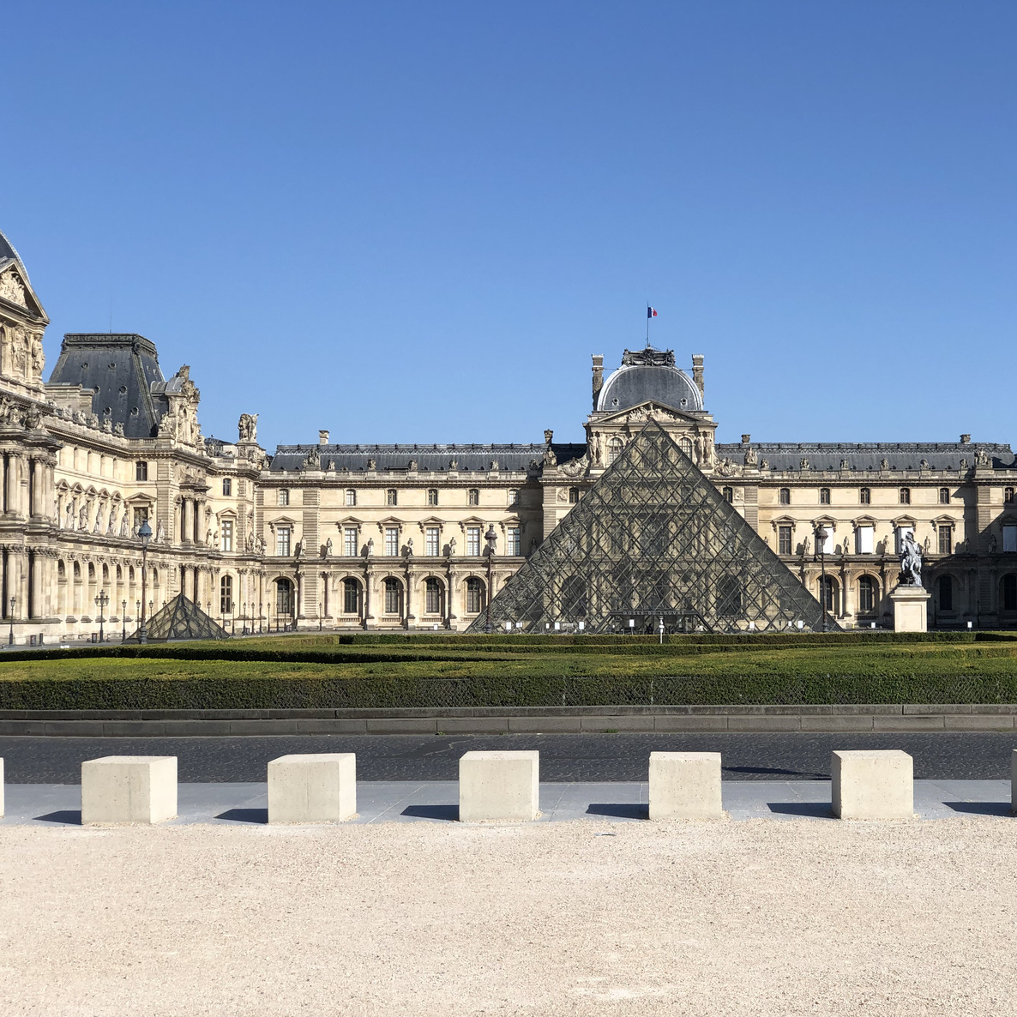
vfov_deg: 27.7
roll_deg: +1.2
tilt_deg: +3.3
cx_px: 656
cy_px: 505
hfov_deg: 27.6
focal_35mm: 62
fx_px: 2061
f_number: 2.4
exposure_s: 1/1473
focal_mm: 6
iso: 16
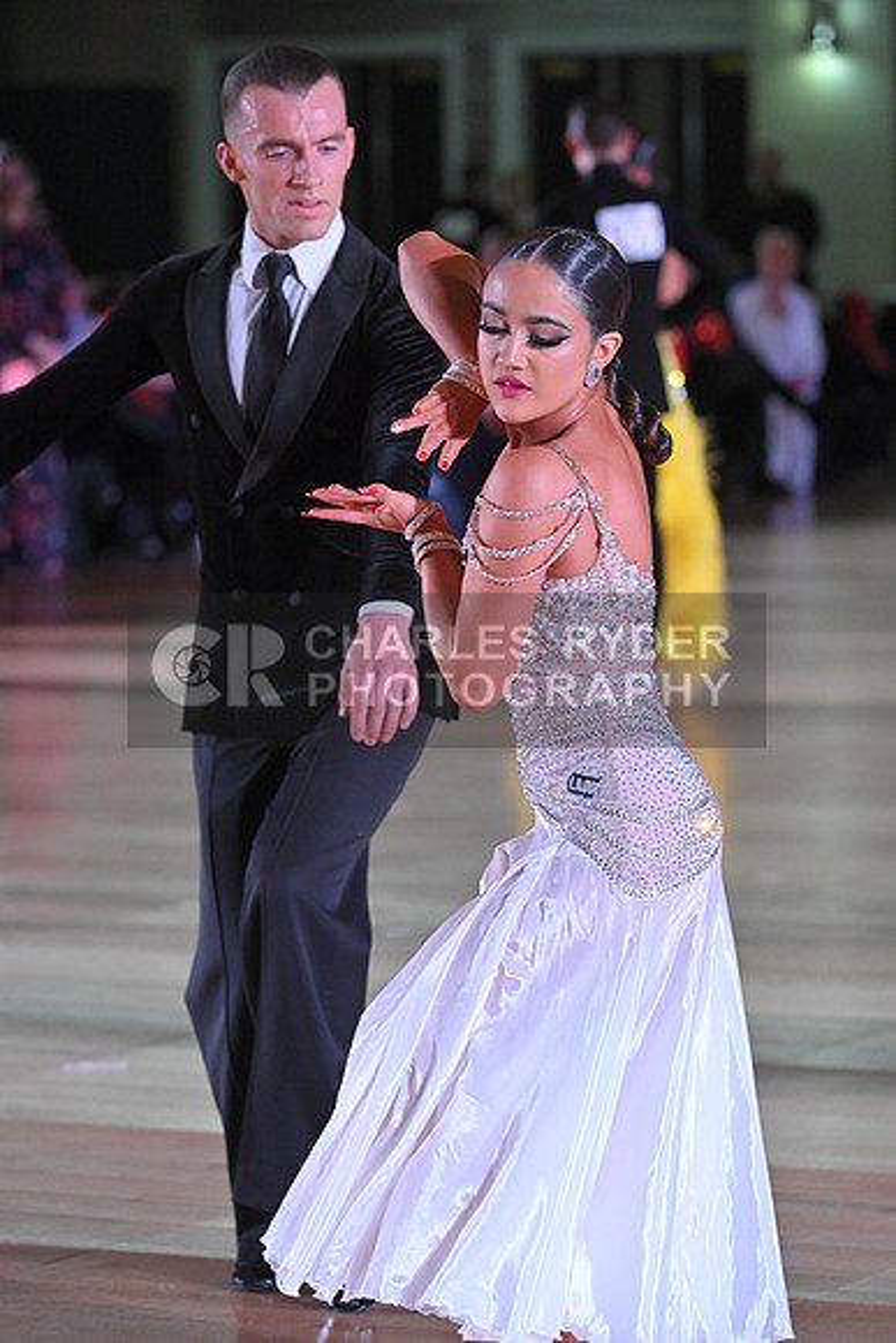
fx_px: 6529
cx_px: 448
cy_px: 672
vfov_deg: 11.7
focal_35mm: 175
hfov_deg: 7.9
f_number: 5.6
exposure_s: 1/400
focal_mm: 175
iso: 5000
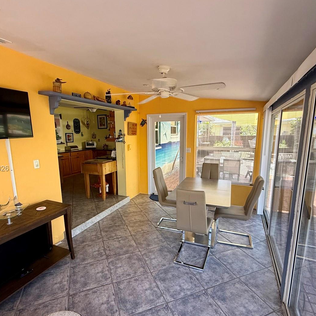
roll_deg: +0.0
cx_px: 157
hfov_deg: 77.7
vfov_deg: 77.6
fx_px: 196
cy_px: 169
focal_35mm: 19
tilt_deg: -10.4
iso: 200
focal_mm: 2.22
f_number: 2.2
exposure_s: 1/99
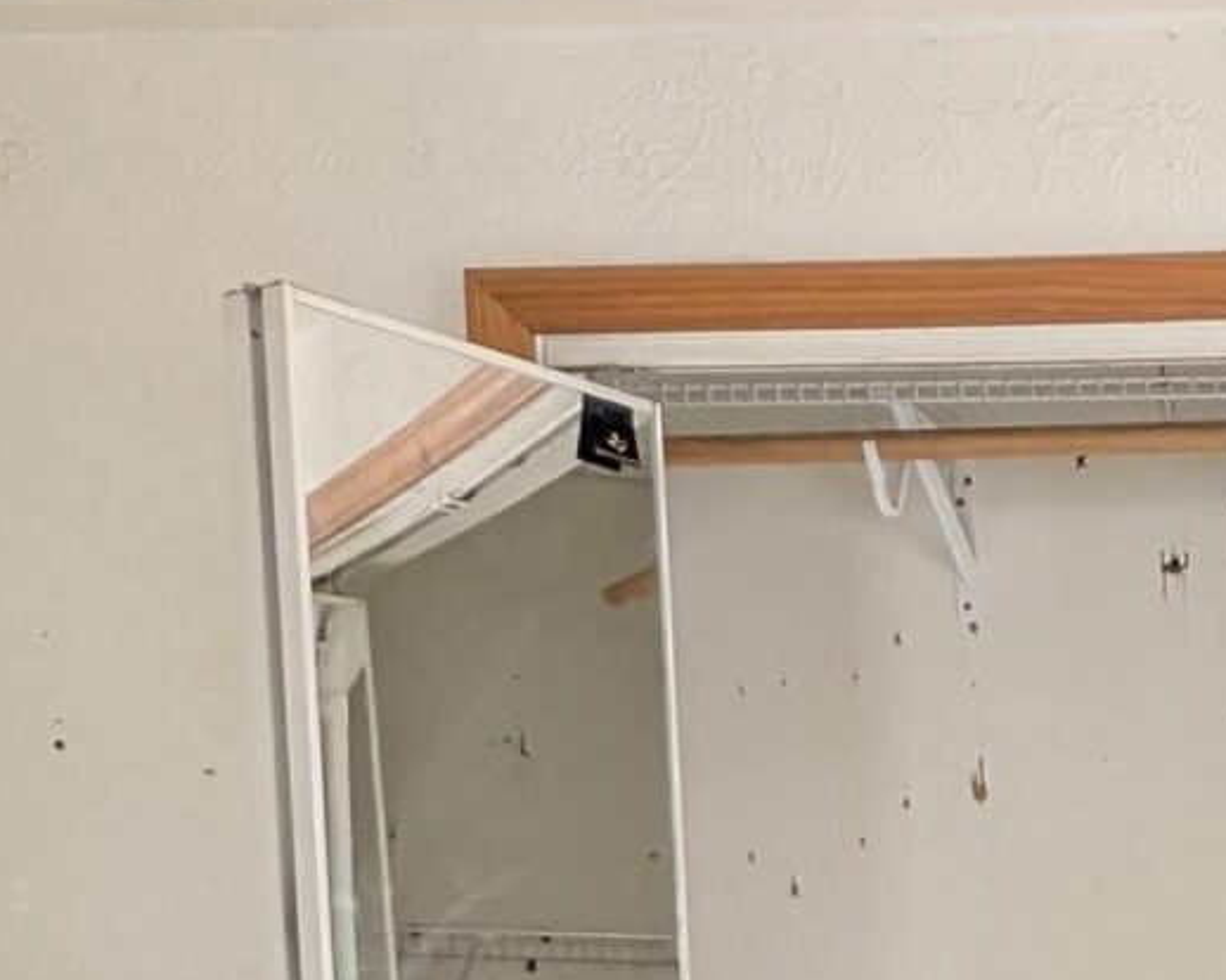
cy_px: 1264
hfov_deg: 27.0
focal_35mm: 58
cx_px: 1619
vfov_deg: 23.3
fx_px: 2104
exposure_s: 1/90
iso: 80
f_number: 1.7
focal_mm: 2.02
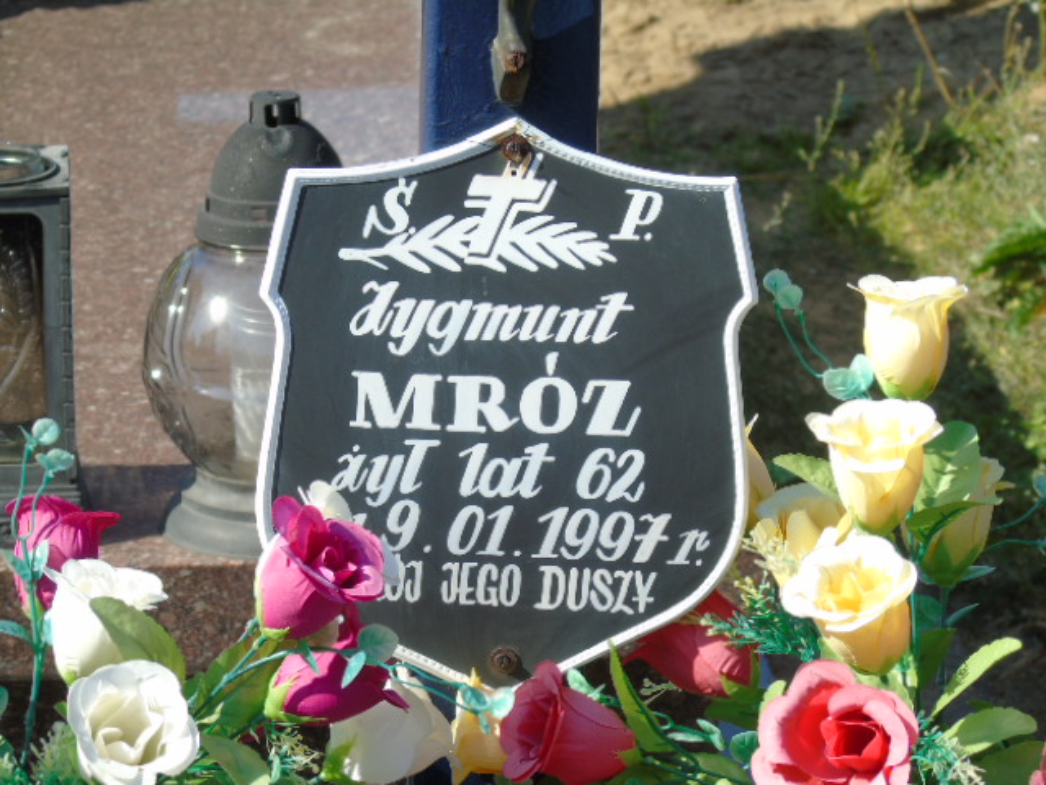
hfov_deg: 9.3
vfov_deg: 7.0
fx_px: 6406
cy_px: 392
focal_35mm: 212
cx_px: 523
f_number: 4.7
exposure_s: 1/250
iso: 80
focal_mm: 38
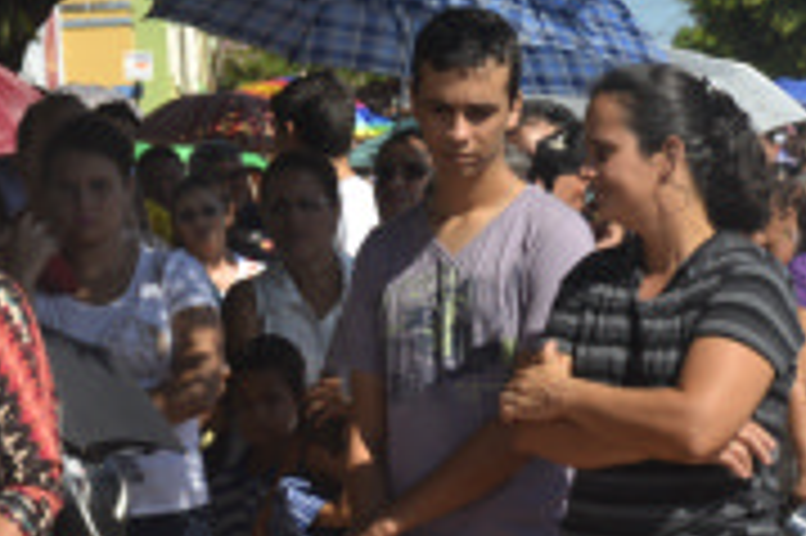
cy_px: 493
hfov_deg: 7.4
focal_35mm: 277
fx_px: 6196
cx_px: -207
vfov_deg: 4.9
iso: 100
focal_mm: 66
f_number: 10
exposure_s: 1/200
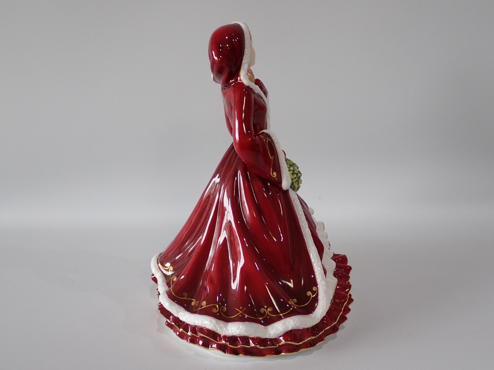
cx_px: 247
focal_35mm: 38
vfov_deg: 37.7
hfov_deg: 49.0
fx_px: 542
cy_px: 185
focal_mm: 6.83
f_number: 2.7
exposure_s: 1/60
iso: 200
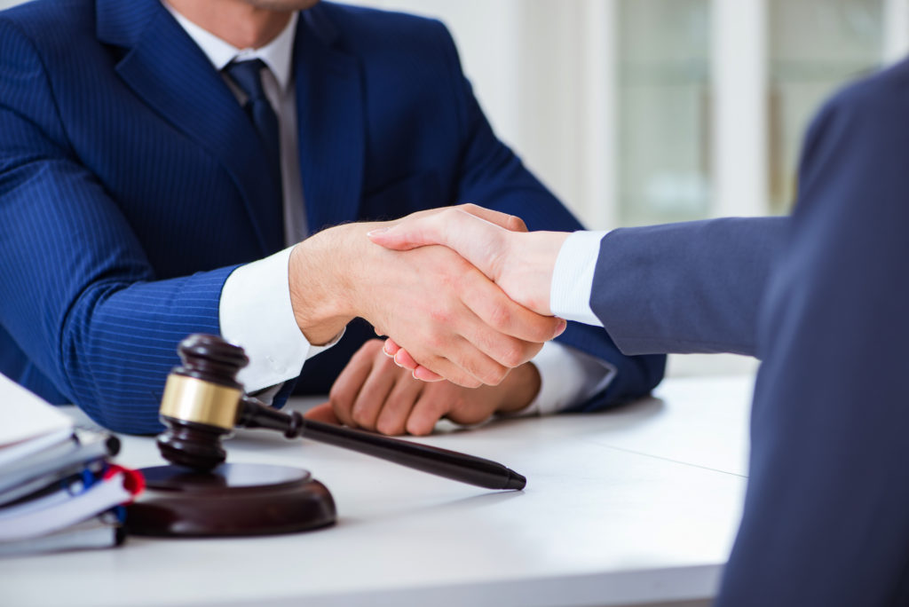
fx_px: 2653
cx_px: 454
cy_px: 304
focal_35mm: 105
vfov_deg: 13.1
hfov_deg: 19.4
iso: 160
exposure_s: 1/100
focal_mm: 105
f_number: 5
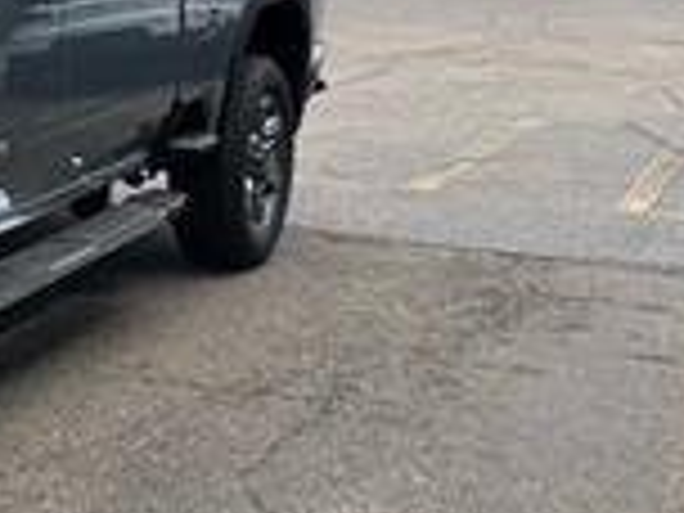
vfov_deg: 17.0
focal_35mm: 86
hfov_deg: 19.3
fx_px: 1699
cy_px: 68
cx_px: -400
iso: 50
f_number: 1.5
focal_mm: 5.7
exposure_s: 1/1869
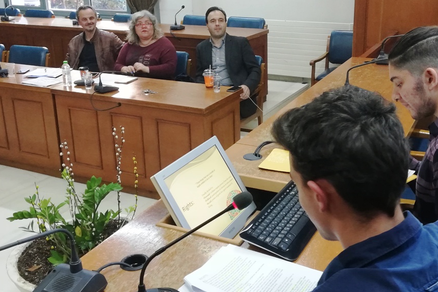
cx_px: 242
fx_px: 547
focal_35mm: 45
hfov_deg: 43.5
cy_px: 112
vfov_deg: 29.8
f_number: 2.2
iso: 320
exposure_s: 1/33.3
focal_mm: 3.81
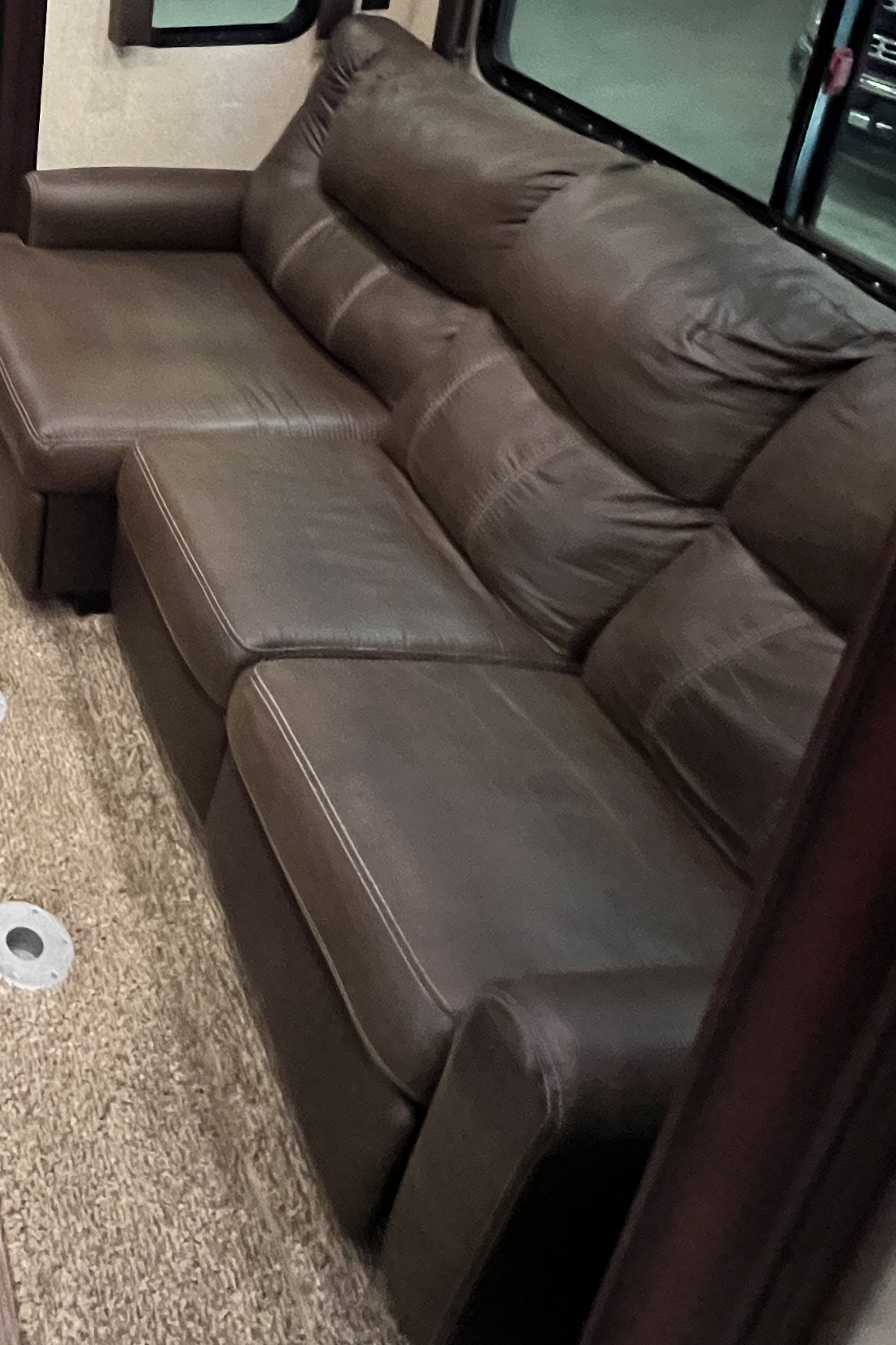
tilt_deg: -23.4
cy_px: 209
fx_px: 1232
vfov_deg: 52.3
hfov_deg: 30.7
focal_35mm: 33
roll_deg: +1.1
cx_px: -286
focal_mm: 1.57
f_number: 1.8
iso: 1000
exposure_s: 1/45
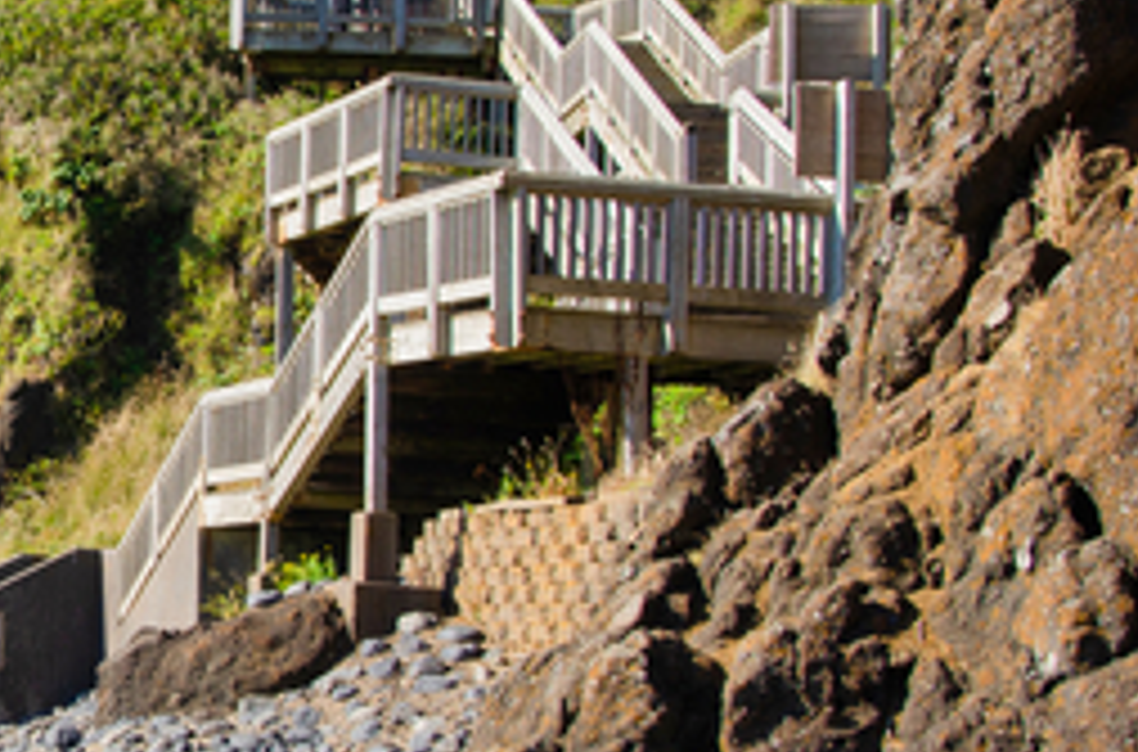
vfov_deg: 16.3
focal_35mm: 83
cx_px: -99
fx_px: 2619
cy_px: 417
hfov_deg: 23.1
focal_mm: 25
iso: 280
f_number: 10
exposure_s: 1/250
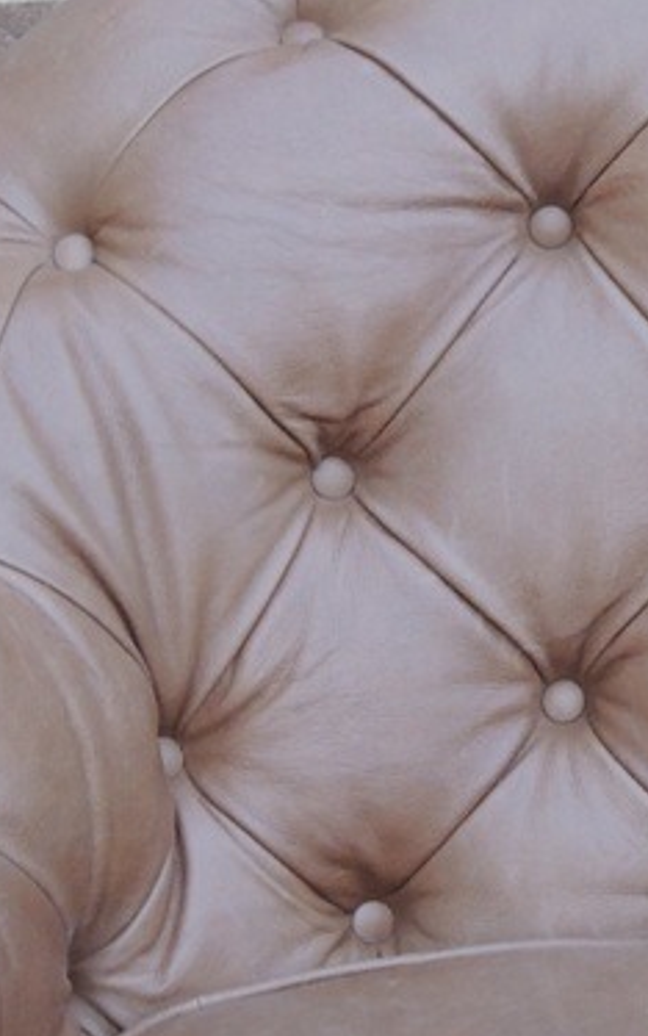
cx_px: 629
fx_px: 3275
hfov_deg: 11.2
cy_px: 485
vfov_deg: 18.0
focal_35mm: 116
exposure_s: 1/15
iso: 400
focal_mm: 7.1
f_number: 3.3
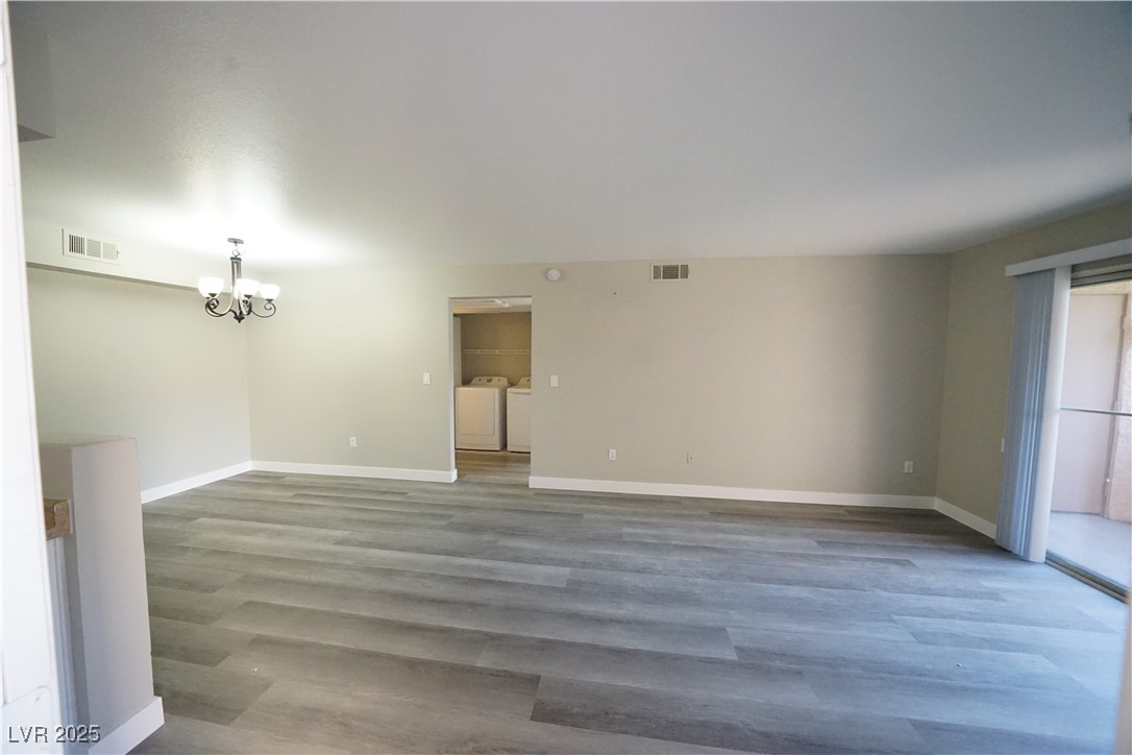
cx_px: 566
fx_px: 377
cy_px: 378
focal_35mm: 12
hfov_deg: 112.6
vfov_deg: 90.0
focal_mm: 12
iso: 8000
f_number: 7.1
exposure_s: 1/125
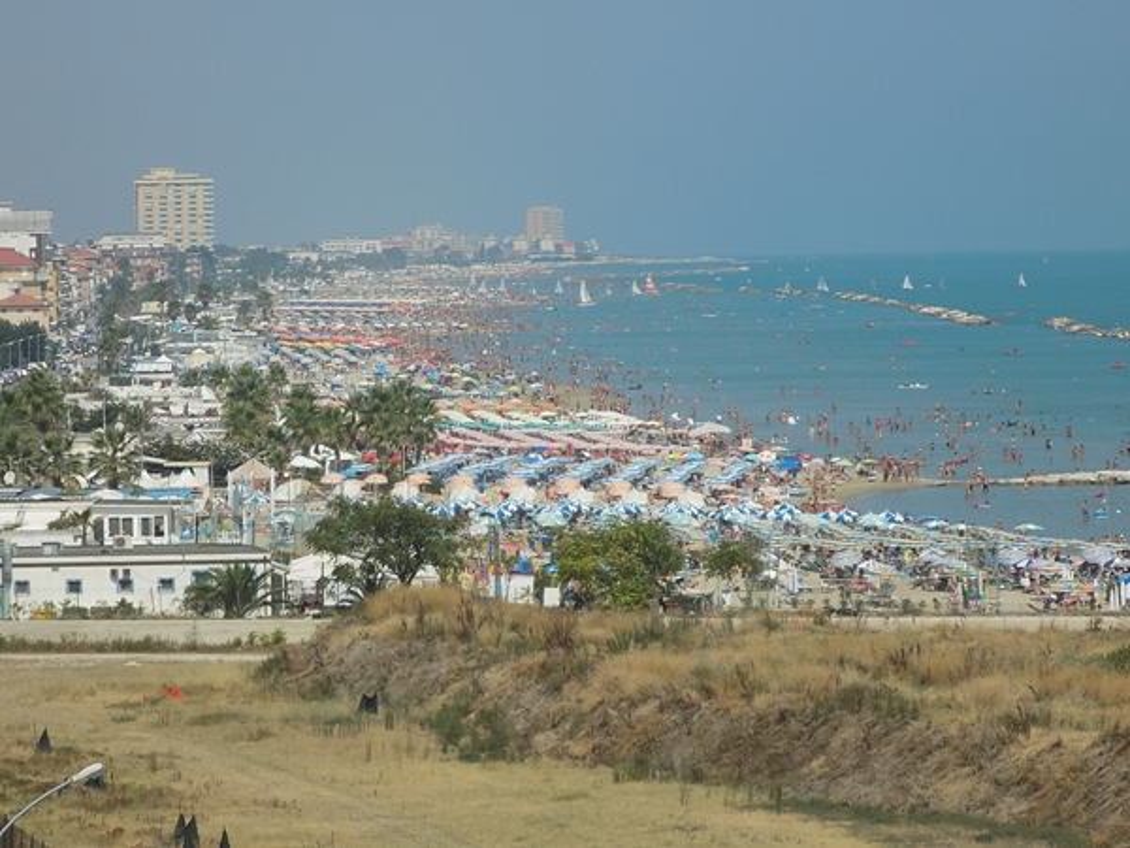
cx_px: 565
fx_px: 7084
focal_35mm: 217
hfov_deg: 9.1
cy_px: 424
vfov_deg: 6.8
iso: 80
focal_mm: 38.6
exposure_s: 1/500
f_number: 5.5
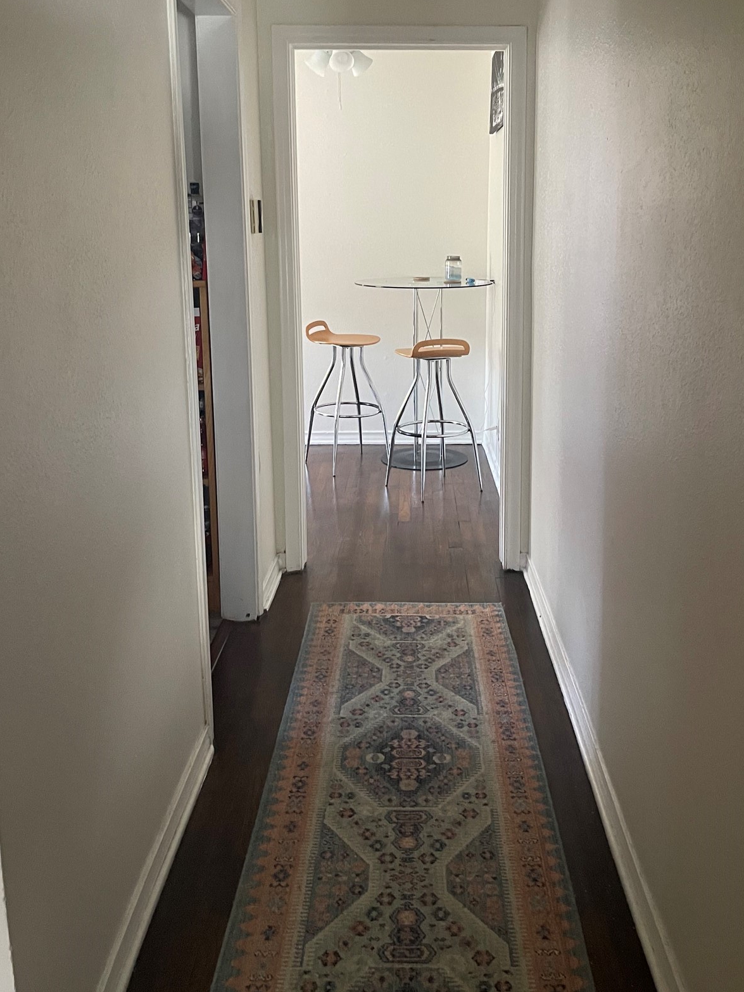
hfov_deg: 41.7
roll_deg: +0.7
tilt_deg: -10.2
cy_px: 369
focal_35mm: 34
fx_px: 974
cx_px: 424
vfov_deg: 53.3
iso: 500
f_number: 1.6
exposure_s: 1/40
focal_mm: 5.1
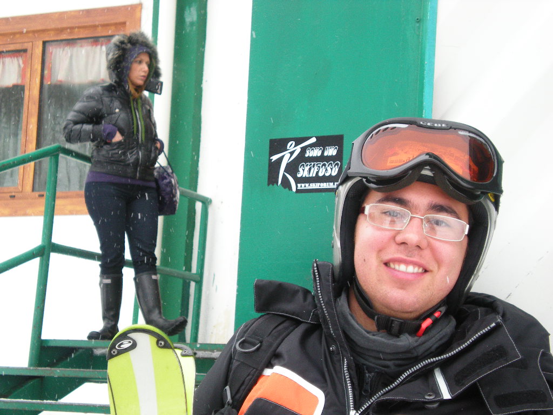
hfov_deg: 26.3
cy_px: 208
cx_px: 276
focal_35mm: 74
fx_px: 1182
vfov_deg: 19.9
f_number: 4.6
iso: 169
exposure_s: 1/136
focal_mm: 12.3
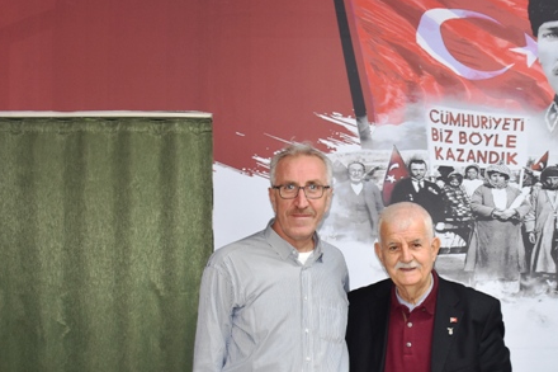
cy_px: 274
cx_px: 429
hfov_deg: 32.7
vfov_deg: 22.4
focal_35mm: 60
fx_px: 930
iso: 400
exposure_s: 1/80
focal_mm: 22
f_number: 3.5
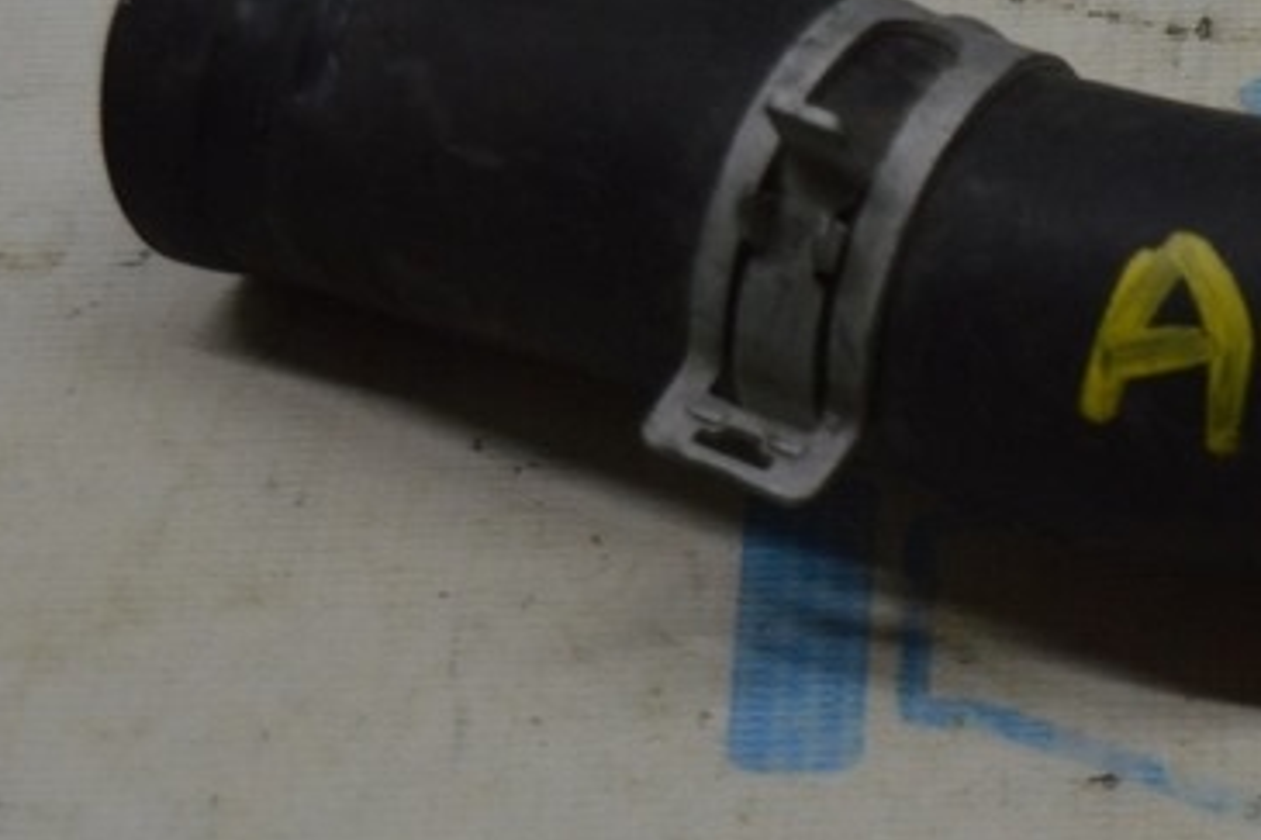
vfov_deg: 8.6
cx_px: 1517
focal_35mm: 160
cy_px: 620
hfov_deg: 12.5
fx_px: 5602
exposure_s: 1/100
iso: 400
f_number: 5
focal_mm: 38
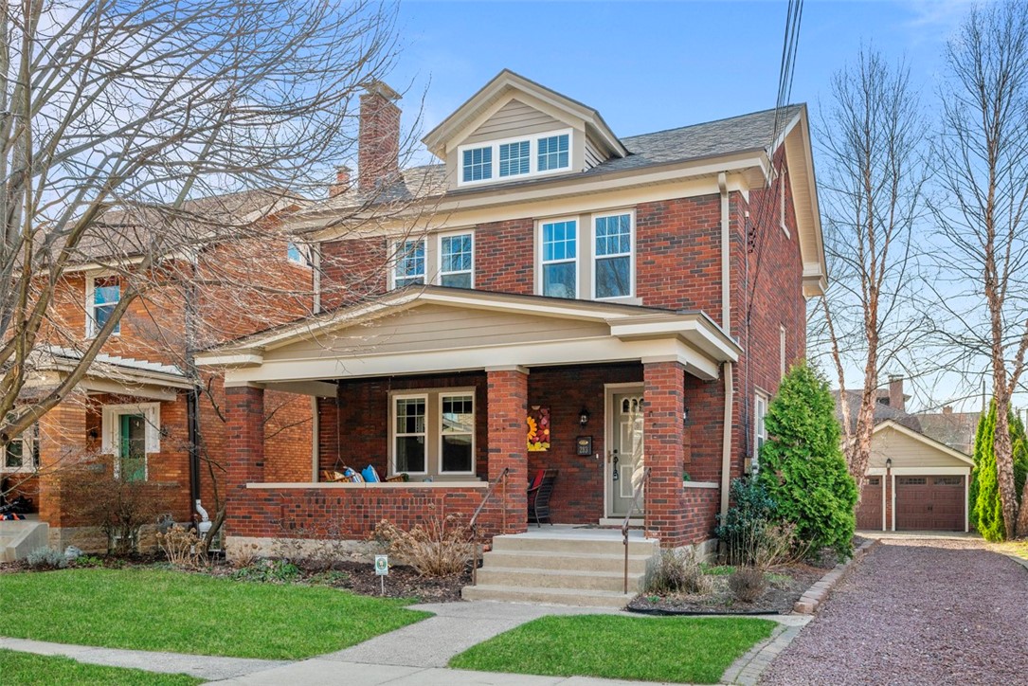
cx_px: 514
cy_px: 343
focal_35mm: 30
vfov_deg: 43.6
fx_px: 857
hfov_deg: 61.9
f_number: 8
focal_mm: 30
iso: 400
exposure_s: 1/200
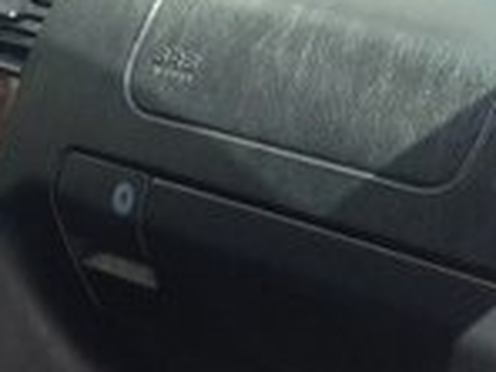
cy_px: 464
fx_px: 2106
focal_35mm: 147
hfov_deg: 13.4
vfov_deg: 9.9
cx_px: 134
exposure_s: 1/127
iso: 50
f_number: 2.4
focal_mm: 4.12
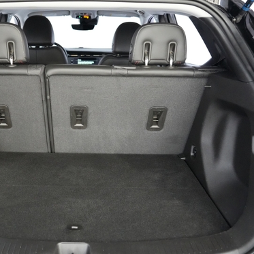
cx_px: 78
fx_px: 291
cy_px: 131
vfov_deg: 47.2
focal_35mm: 35
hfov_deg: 46.2
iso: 10000
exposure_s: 1/160
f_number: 2.8
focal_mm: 24
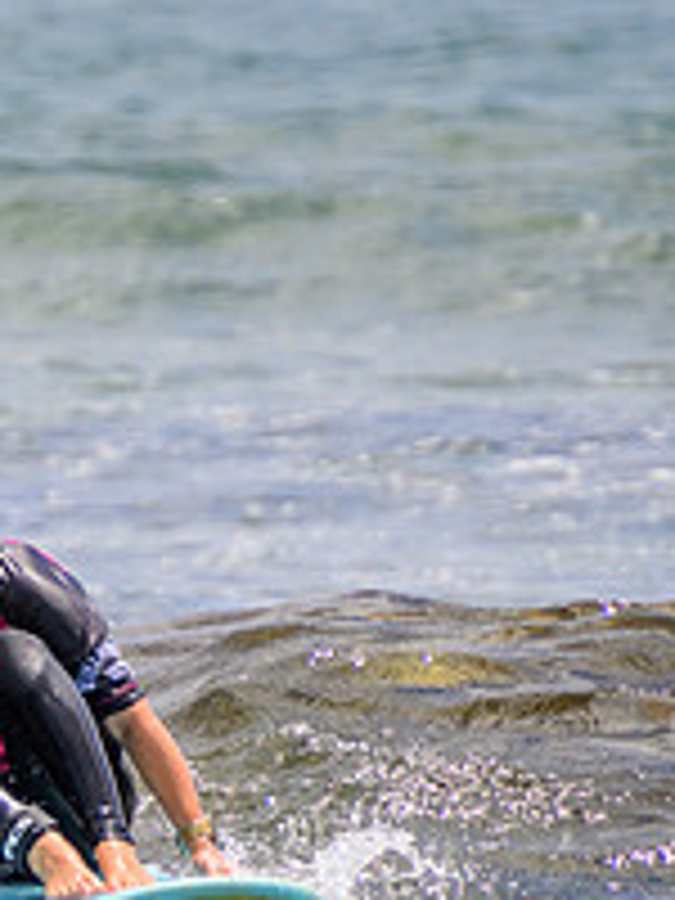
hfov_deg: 1.0
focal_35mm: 1537
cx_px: -508
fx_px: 39961
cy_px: 813
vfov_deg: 1.3
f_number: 5.6
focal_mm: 400
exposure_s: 1/2000
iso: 200
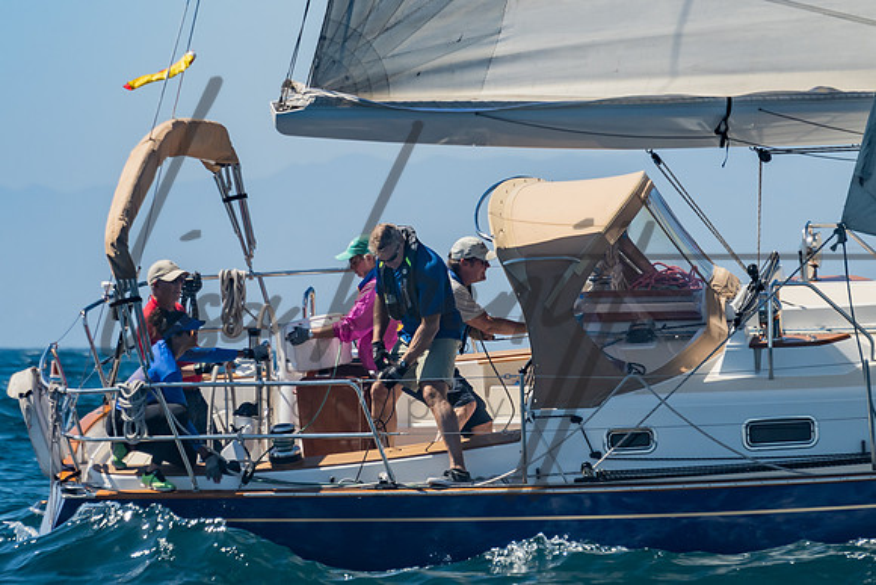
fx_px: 10898
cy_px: 134
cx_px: 367
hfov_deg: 4.6
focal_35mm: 448
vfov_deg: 3.1
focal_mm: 200
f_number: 6.3
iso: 160
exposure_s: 1/640
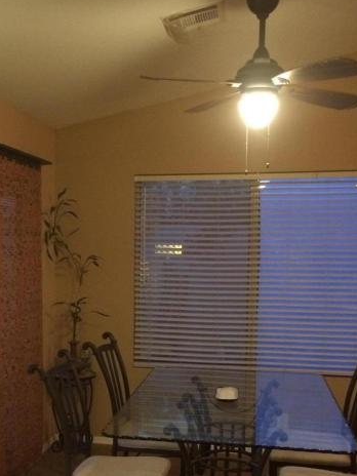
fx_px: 660
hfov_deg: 30.0
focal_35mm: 48
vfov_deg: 39.4
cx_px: 114
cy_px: 298
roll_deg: +0.6
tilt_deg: -5.1
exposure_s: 1/15
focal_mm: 4.15
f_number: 2.2
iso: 400
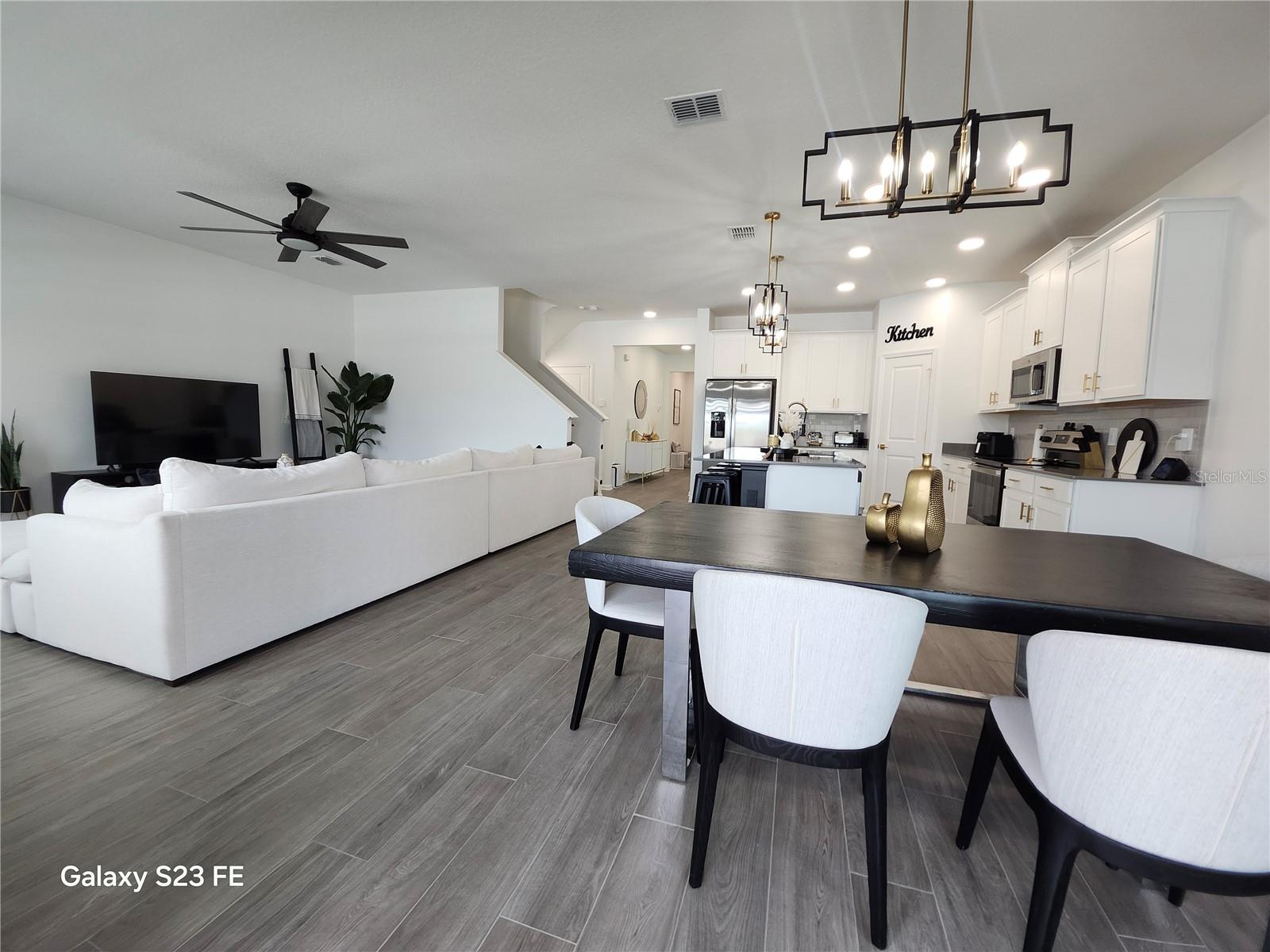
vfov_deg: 89.9
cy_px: 476
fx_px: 477
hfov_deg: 106.2
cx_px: 635
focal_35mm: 13
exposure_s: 1/60
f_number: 2.2
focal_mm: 1.74
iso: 80
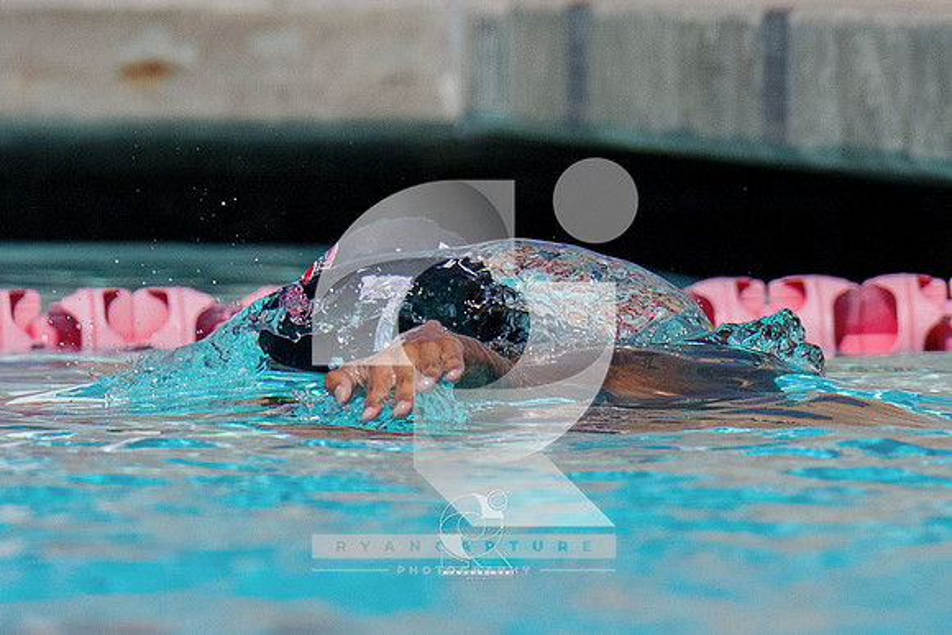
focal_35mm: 1125
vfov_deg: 1.2
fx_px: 29758
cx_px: 547
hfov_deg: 1.8
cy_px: 496
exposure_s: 1/10000
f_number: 4
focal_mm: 200
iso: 320
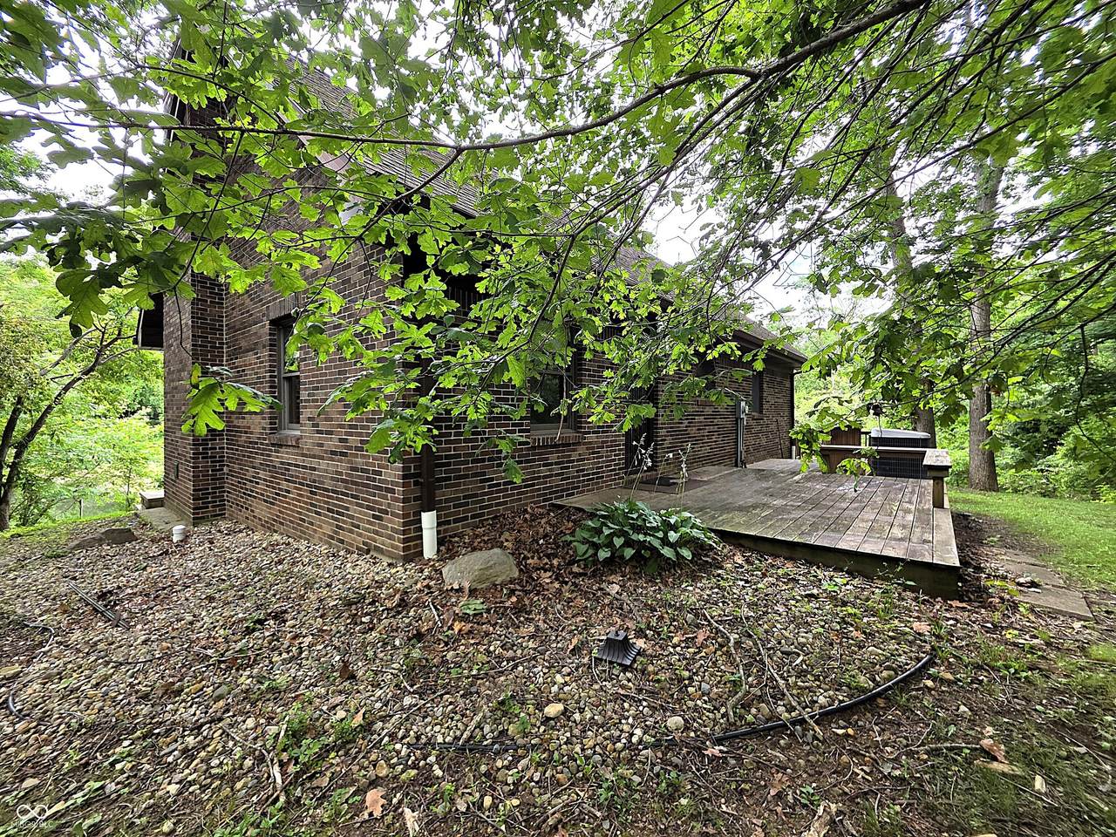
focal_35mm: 13
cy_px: 418
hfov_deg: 106.2
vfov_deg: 89.9
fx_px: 419
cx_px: 558
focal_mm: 2.2
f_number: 1.9
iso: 20
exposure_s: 1/120
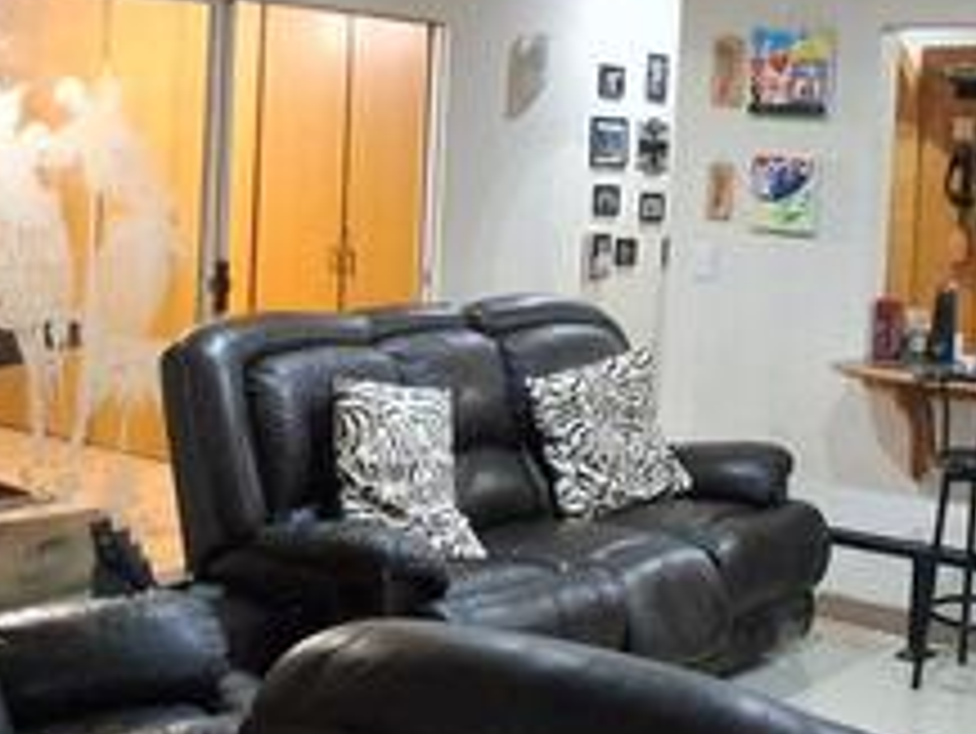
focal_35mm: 59
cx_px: 481
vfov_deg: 24.6
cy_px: 203
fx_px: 1664
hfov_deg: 32.7
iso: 800
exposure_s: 1/25
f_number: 2.2
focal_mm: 1.64
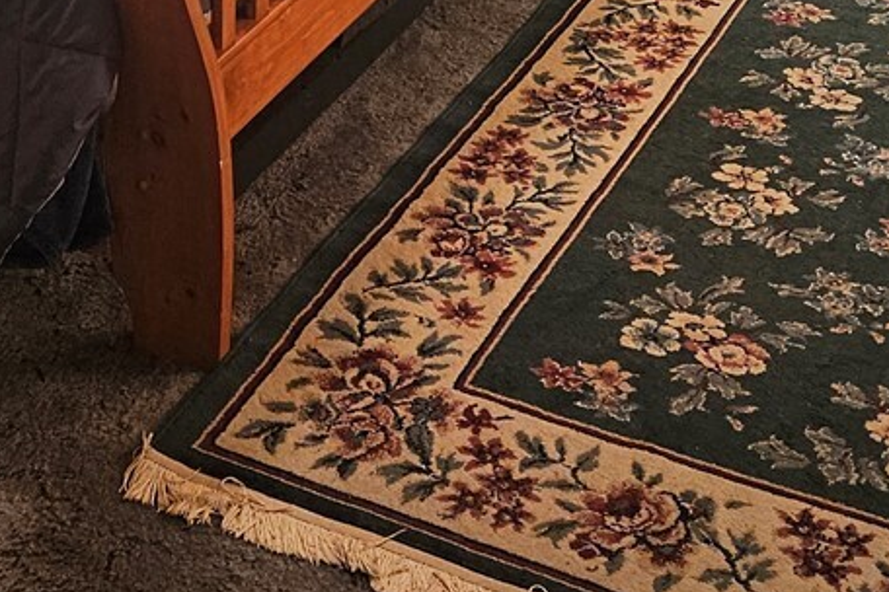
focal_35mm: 84
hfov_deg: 23.9
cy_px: -349
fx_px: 2074
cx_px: 224
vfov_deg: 14.9
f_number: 1.8
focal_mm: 5.4
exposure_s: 1/120
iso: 320
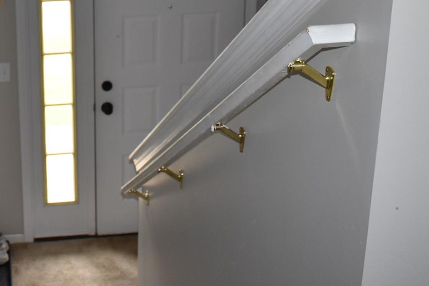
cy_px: 0
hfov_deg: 29.9
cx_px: 57
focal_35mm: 65
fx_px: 775
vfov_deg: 20.3
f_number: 5
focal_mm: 20
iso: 800
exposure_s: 1/200
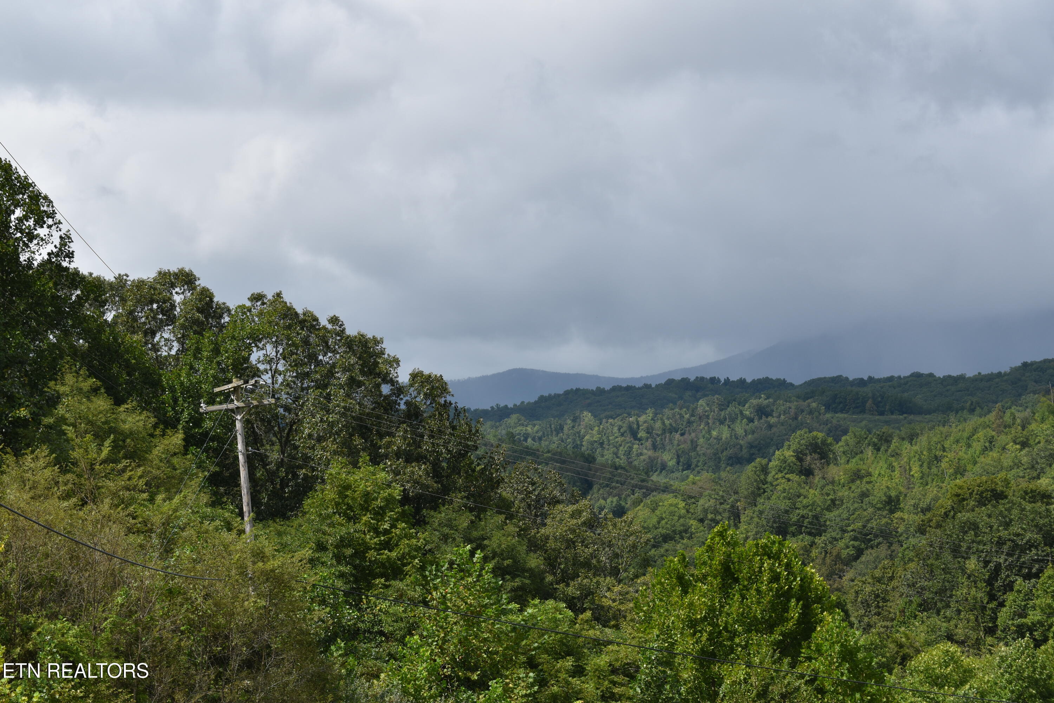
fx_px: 2415
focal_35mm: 82
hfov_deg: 24.6
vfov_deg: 16.6
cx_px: 527
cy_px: 352
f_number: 9
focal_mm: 55
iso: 100
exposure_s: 1/320
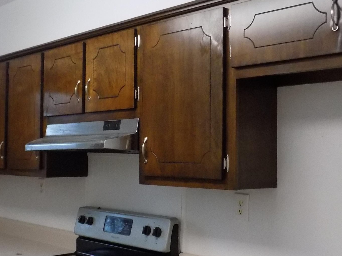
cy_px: 143
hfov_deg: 36.5
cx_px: 116
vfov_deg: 28.0
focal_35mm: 52
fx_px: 514
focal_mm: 4
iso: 400
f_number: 3.1
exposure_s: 1/25
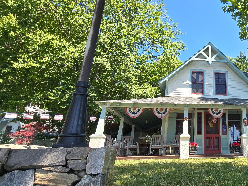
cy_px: 84
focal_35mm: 24
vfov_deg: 56.7
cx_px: 221
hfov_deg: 61.1
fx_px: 172
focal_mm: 2.2
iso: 50
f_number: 2.2
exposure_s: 1/711
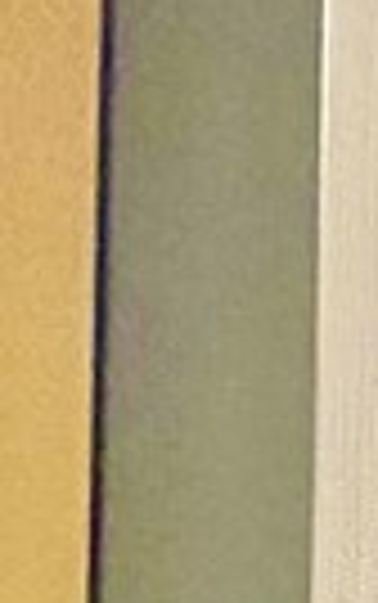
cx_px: 2160
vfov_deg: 13.4
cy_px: 1458
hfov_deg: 5.5
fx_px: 1859
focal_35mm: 113
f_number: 2.2
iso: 250
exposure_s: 1/121
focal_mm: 2.22
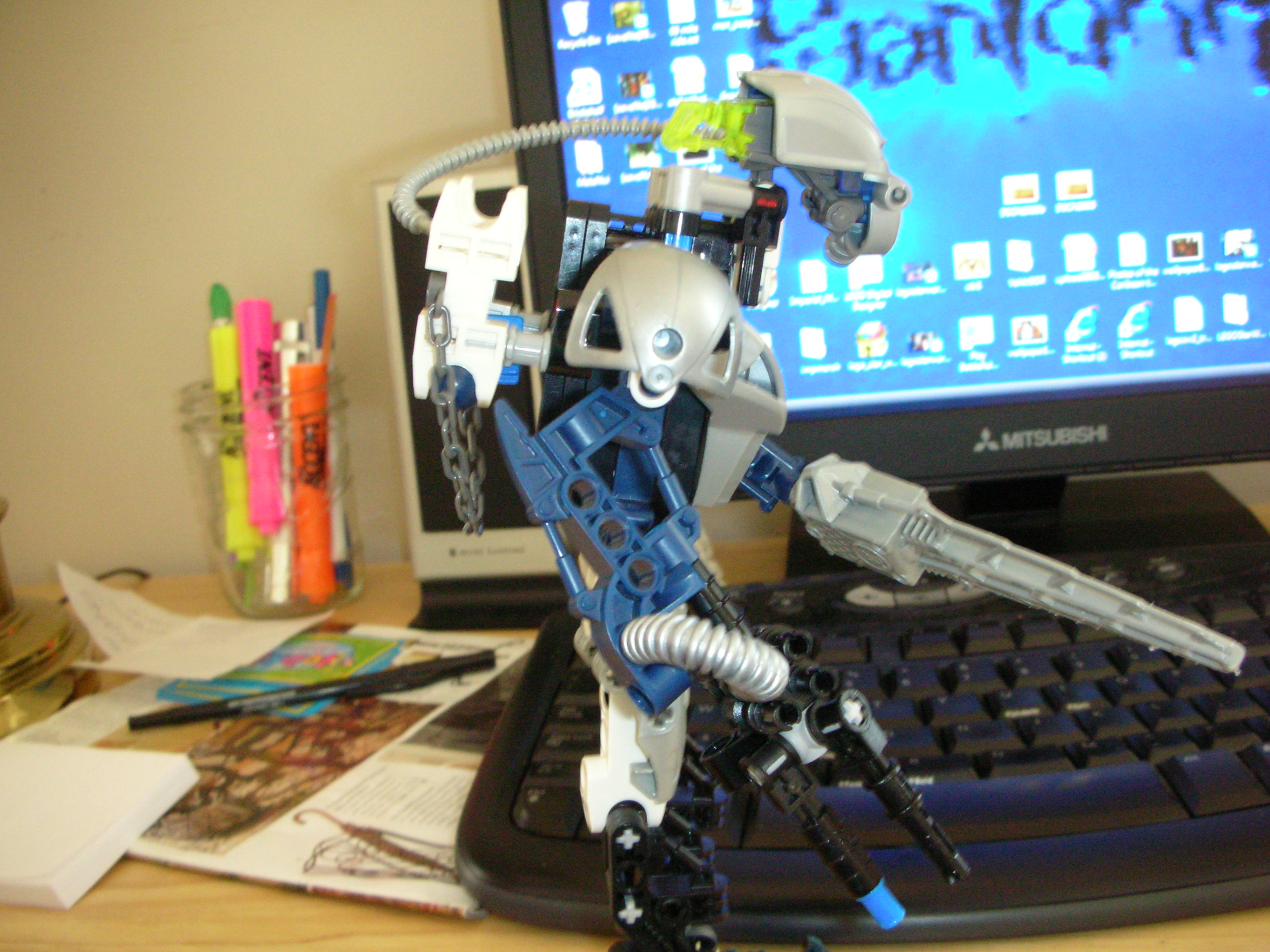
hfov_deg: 52.6
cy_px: 476
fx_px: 1284
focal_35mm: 35
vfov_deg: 40.7
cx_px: 635
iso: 200
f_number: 3
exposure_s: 1/5
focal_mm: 5.8
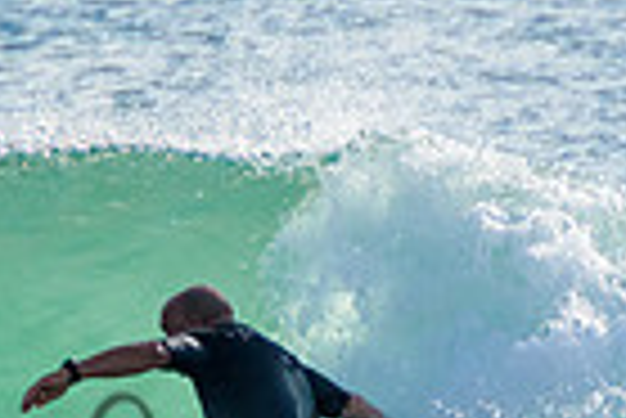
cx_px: 284
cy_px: 425
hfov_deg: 0.8
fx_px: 43534
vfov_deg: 0.6
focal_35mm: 2501
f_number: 5.6
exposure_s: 1/2000
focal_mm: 400
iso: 360
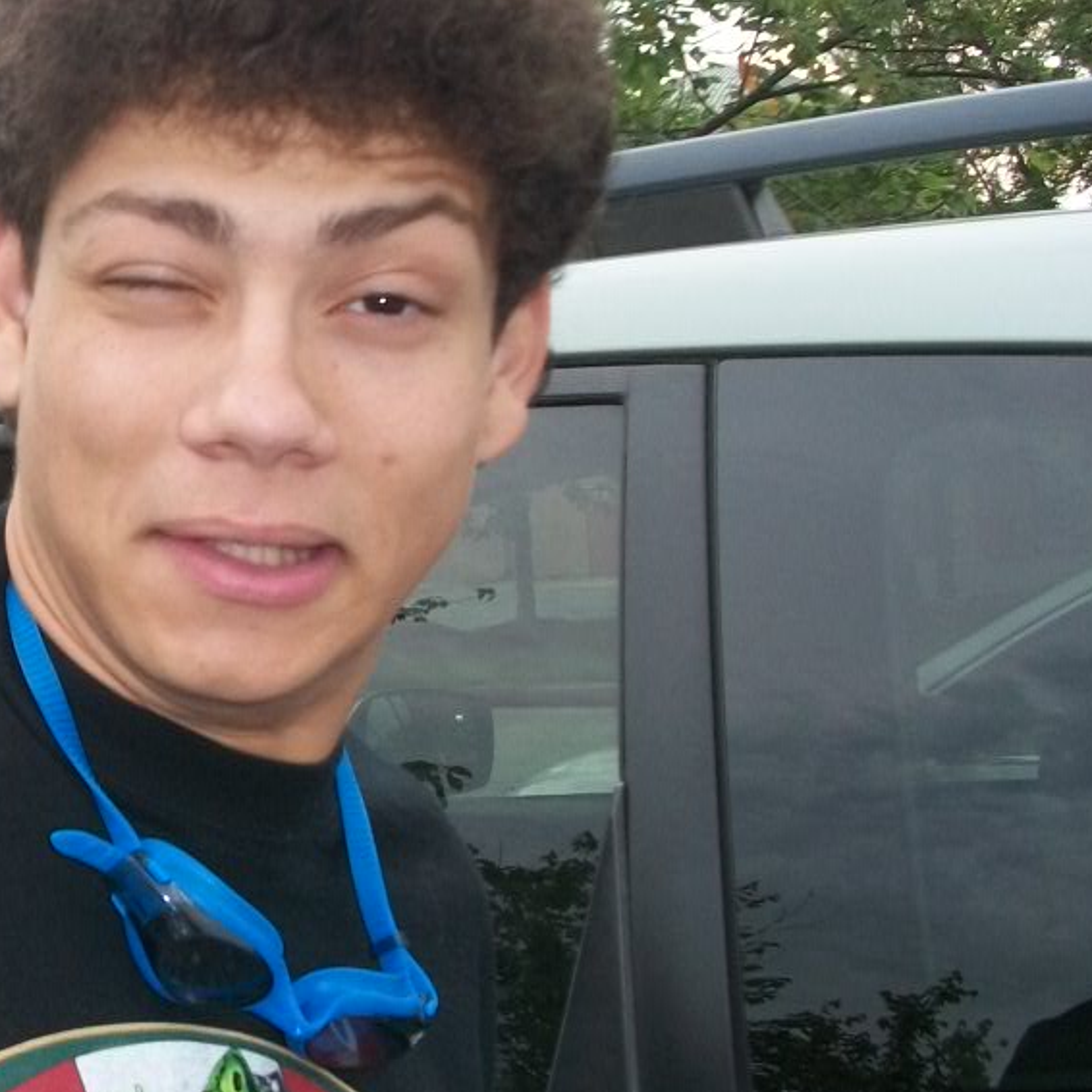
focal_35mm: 64
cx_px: -87
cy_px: 519
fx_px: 2284
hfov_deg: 25.1
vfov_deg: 26.9
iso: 80
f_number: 2.9
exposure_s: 1/160
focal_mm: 5.7
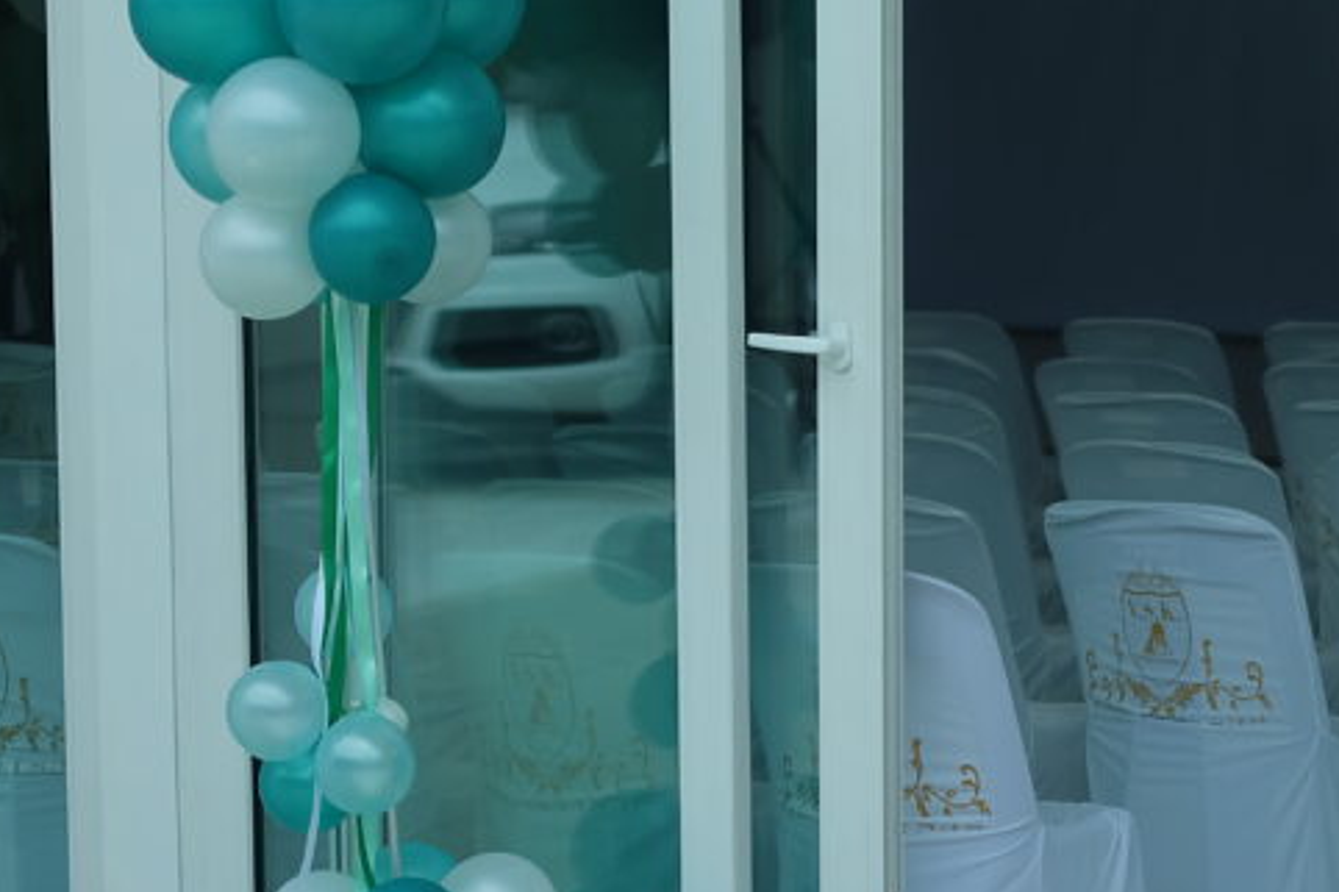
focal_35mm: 132
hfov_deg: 15.4
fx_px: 4908
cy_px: 478
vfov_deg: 10.4
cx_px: 1153
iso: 200
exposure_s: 1/3500
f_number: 1.4
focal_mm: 35
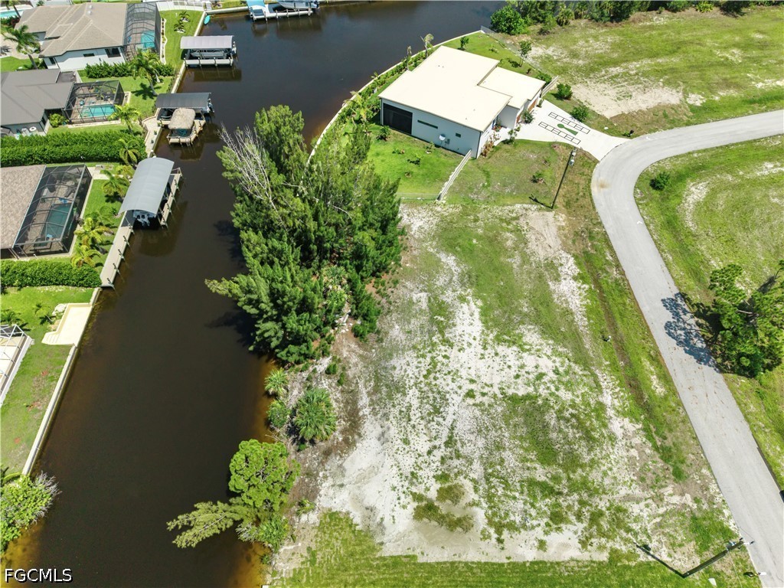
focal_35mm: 24
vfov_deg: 56.8
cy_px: 294
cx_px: 392
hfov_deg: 71.6
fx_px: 544
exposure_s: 1/640
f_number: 1.8
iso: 100
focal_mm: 8.67
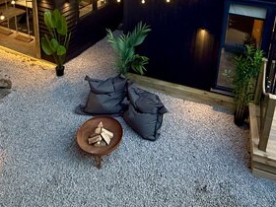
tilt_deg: -17.0
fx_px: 255
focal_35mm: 32
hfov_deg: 56.8
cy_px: -14
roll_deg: +1.5
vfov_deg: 37.8
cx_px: 148
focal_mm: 2.22
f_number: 2.2
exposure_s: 1/60
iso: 640
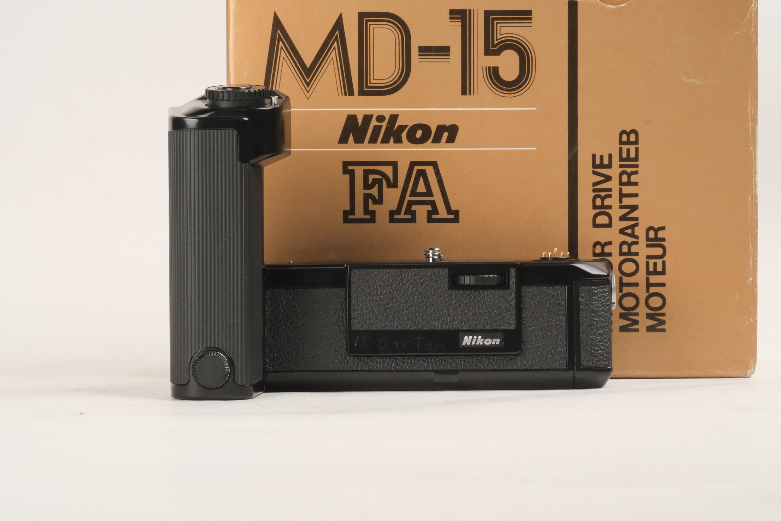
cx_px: 390
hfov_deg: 22.6
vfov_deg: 15.2
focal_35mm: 90
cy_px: 260
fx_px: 1952
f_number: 16
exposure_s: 1/60
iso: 3200
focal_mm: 60
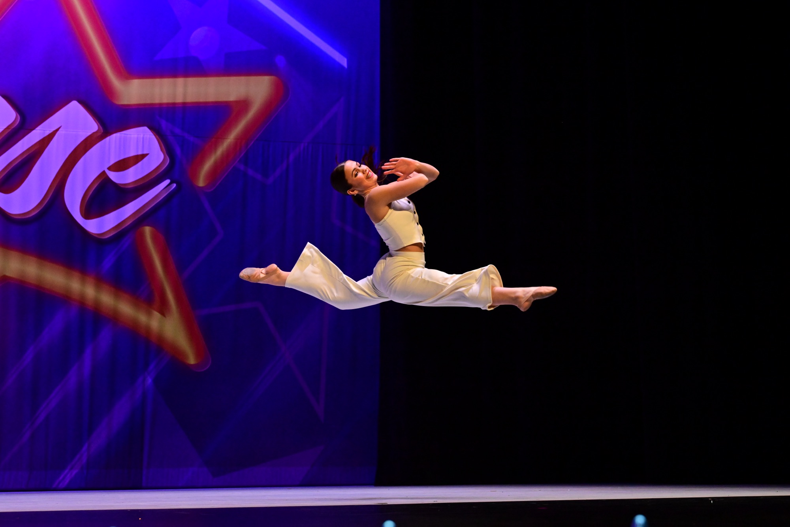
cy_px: 264
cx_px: 395
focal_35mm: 80
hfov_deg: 25.4
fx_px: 1755
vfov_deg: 17.1
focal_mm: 80
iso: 5000
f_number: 6.3
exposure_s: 1/1000
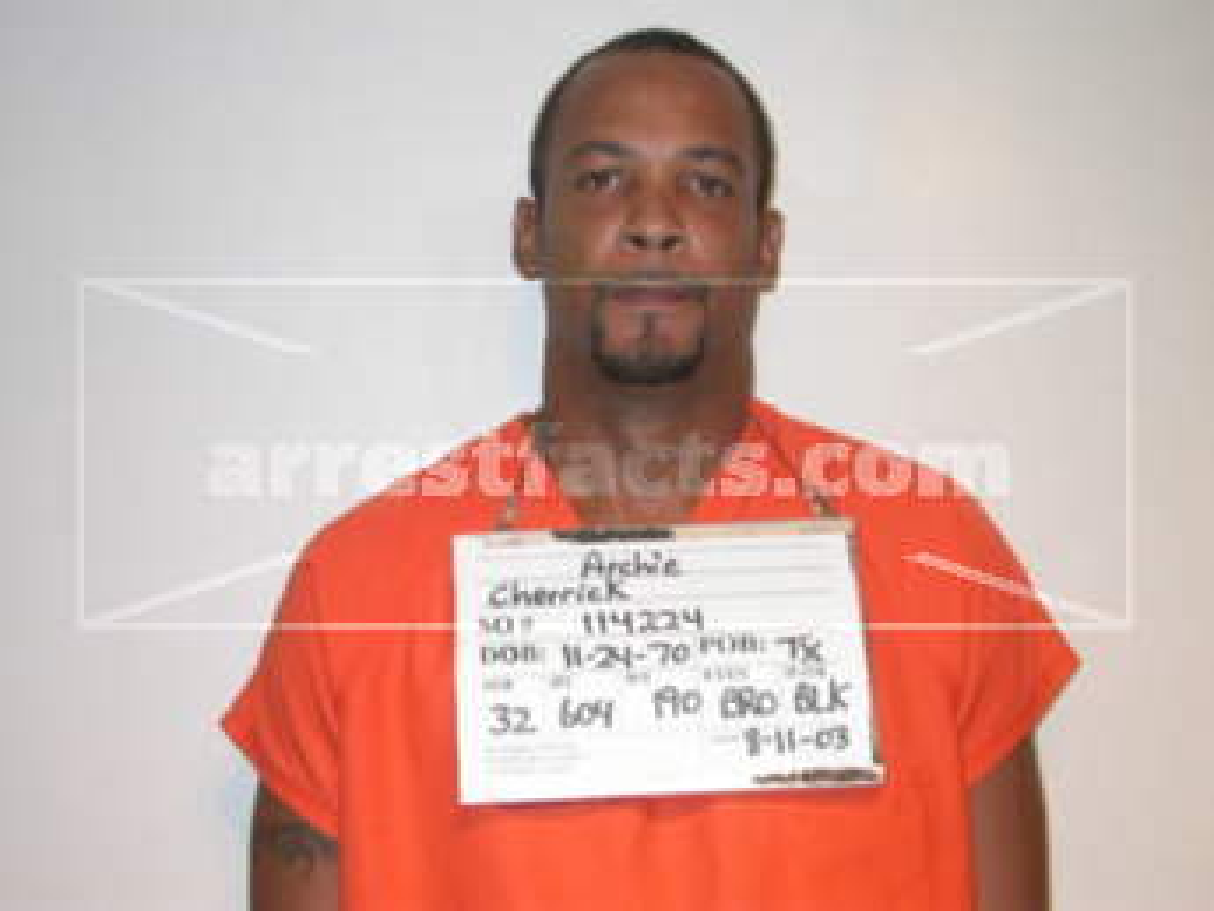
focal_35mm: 60
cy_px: 456
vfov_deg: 24.4
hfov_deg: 32.2
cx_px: 607
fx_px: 2105
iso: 100
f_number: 3.1
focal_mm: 12.4
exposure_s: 1/60.3
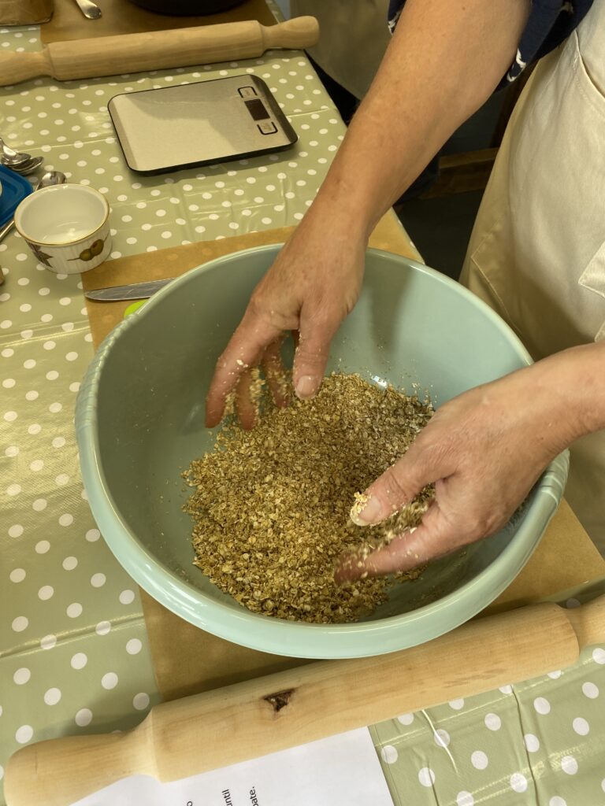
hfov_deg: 53.1
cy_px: 403
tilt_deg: -57.1
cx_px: 302
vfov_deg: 67.3
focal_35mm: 26
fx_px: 606
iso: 50
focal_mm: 4.25
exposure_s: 1/122
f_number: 1.8
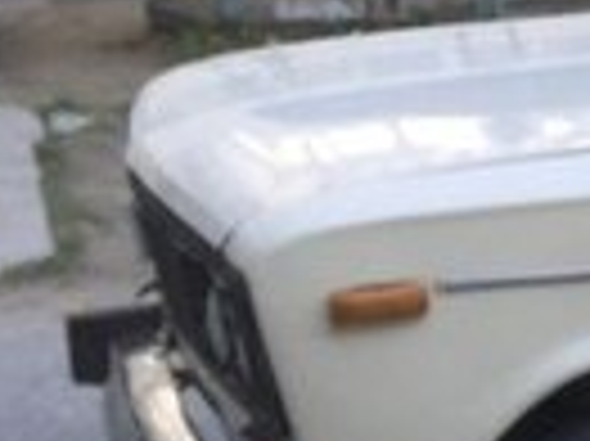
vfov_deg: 10.1
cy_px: 38
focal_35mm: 146
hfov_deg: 11.8
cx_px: 1257
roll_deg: +0.4
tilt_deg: -9.8
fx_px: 2486
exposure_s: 1/100
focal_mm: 4.15
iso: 40
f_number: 2.2
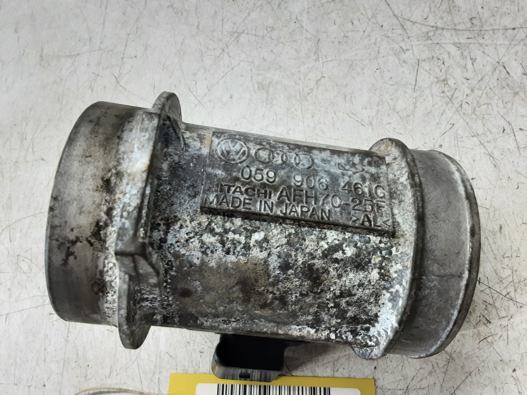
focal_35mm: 27
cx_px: 264
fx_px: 411
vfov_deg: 51.4
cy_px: 198
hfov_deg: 65.3
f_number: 1.9
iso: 125
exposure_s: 1/50
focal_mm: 2.91
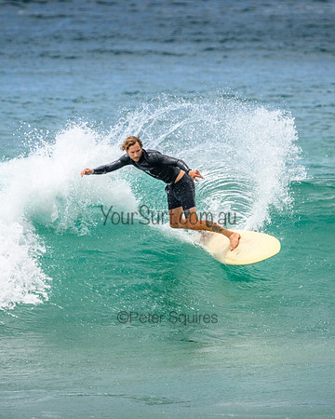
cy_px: 210
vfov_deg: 1.7
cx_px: 178
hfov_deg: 1.4
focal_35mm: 1126
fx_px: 13957
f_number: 11
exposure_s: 1/3200
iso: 1600
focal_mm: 800
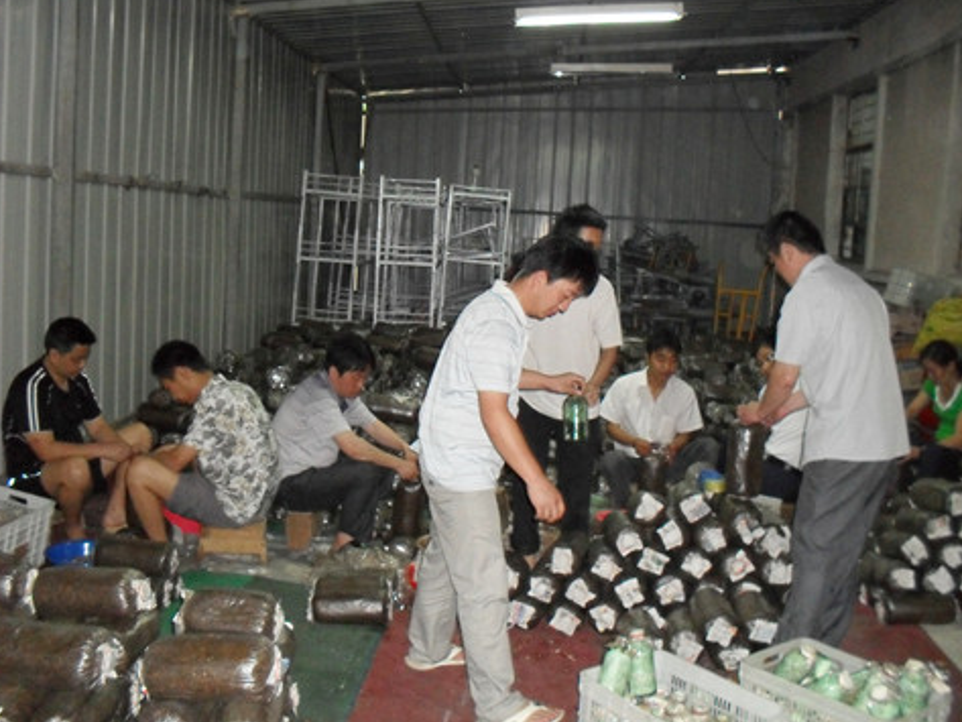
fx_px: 1029
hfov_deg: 50.1
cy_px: 355
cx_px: 494
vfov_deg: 38.7
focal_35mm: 37
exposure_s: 1/45
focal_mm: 6.3
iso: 400
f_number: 3.2
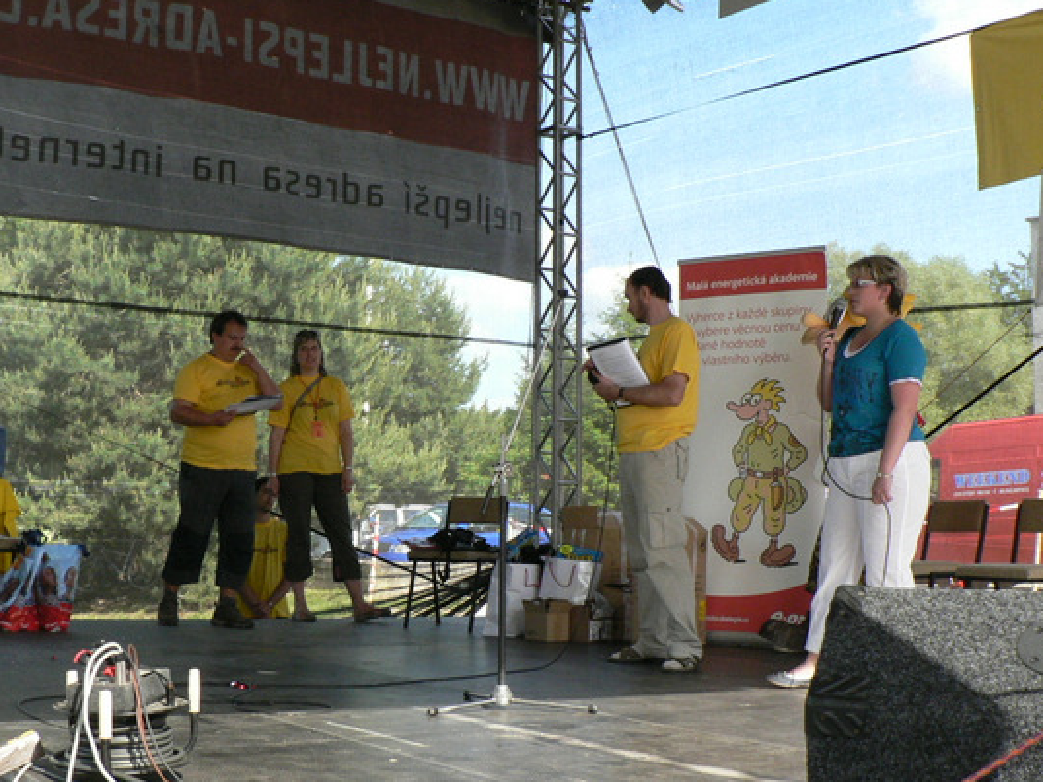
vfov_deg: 30.9
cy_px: 423
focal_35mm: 47
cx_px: 413
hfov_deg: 40.2
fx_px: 1416
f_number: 4
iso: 200
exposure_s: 1/200
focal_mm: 6
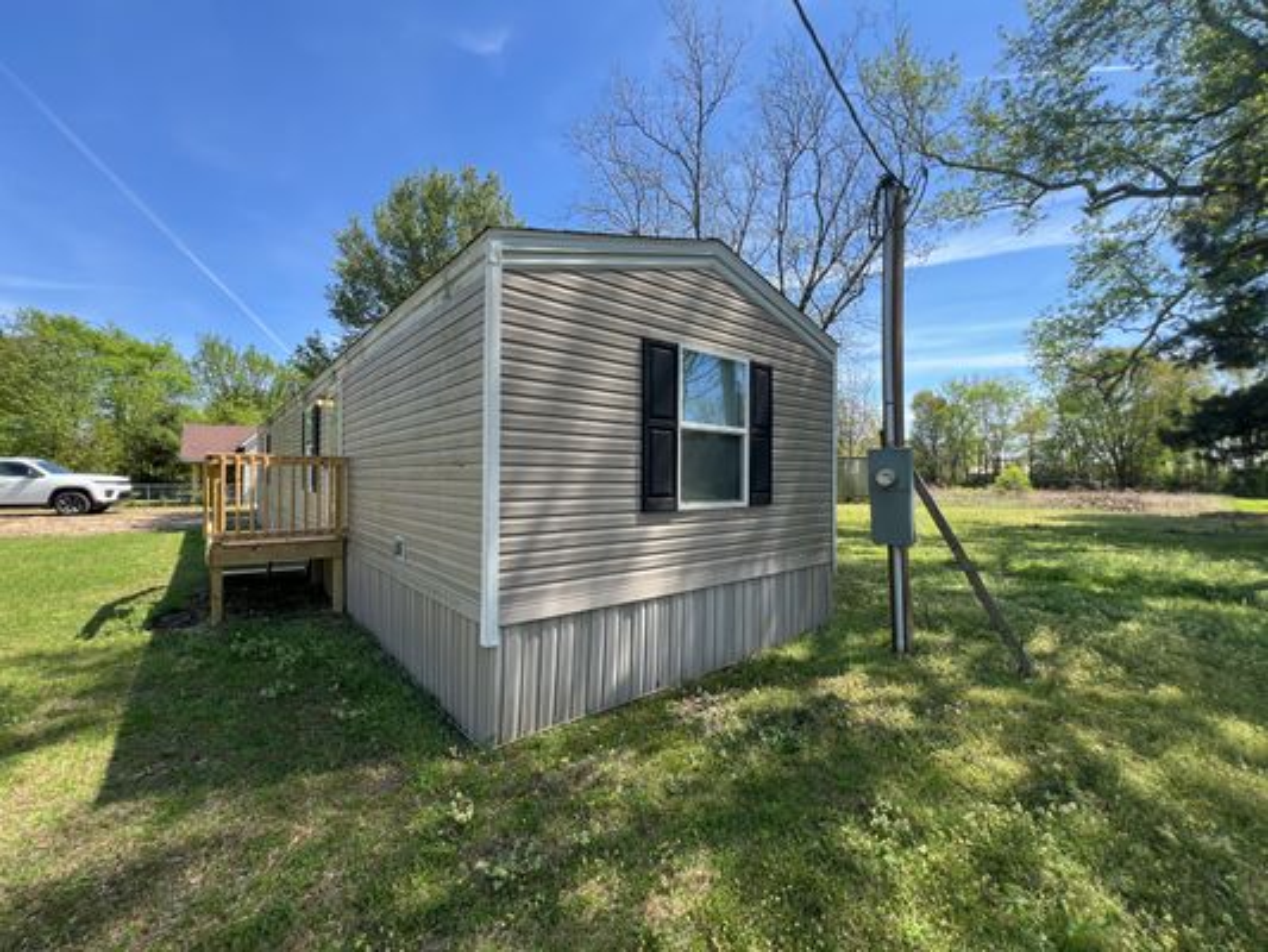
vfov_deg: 89.9
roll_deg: -1.6
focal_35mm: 13
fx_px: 476
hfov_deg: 106.2
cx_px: 634
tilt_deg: +0.3
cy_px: 476
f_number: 1.8
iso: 32
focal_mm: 1.57
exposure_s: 1/550
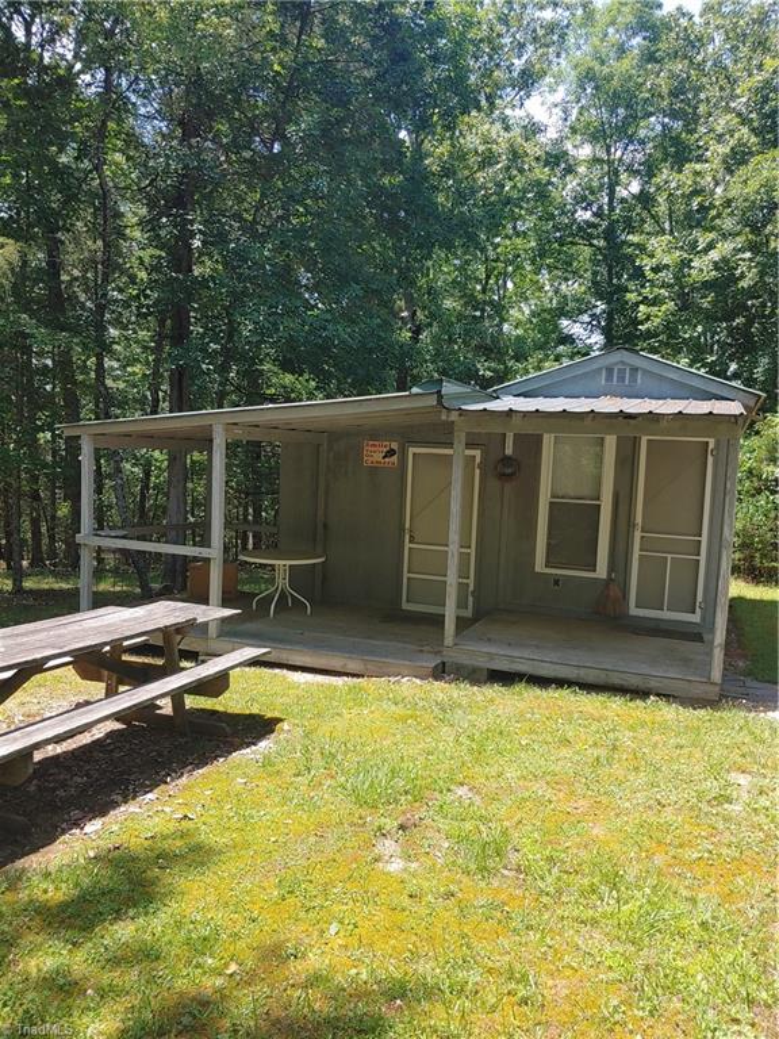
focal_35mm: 25
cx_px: 390
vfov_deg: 69.4
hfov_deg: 54.9
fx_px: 750
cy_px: 520
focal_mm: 4.23
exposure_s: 1/709
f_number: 1.5
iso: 50
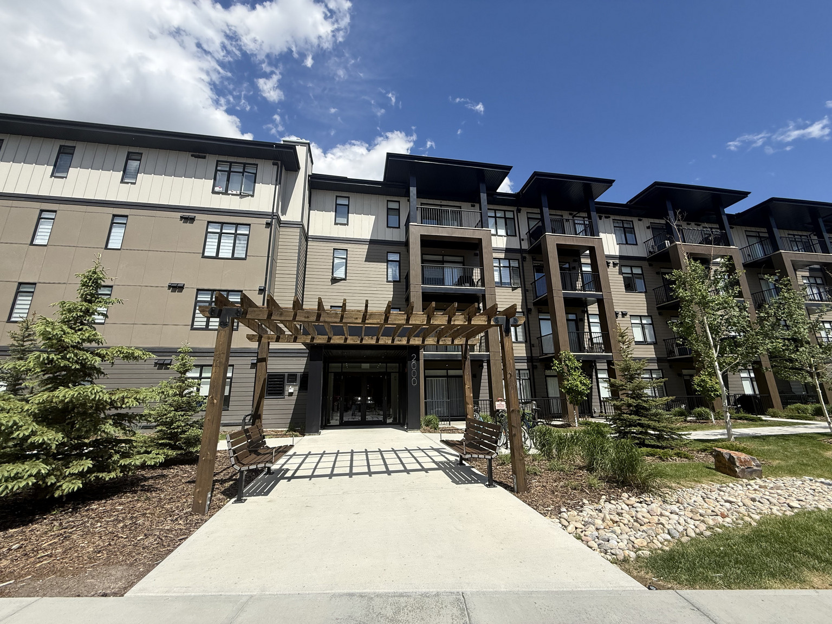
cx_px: 416
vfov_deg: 85.7
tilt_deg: +14.8
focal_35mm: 14
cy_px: 312
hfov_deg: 102.1
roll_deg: +0.8
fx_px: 336
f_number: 2.2
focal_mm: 2.22
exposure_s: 1/1464
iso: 50
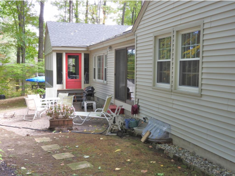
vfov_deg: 36.0
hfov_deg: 46.8
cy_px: 88
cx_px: 118
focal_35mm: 40
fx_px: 272
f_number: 3.8
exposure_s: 1/30
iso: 110
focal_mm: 7.2
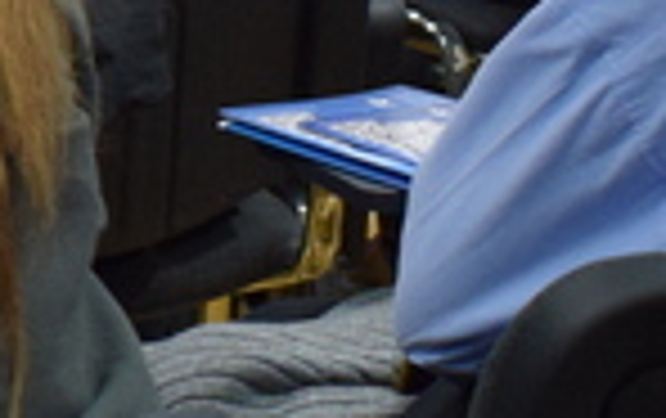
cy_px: -375
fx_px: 4217
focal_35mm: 232
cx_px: -544
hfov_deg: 8.7
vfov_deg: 5.6
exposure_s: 1/60
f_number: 3.8
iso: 1100
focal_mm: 22
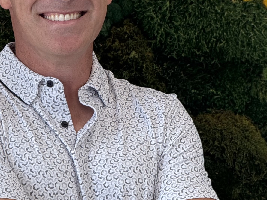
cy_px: 64
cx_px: 43
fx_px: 2622
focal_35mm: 340
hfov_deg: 5.8
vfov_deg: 4.4
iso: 100
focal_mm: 15.66
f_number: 2.8
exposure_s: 1/99
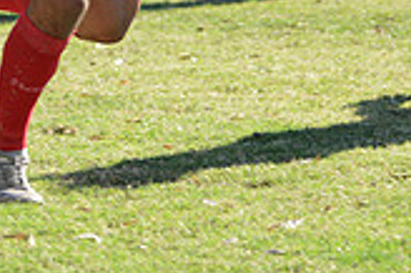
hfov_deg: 4.0
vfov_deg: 2.7
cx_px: 138
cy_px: -184
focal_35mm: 513
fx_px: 5851
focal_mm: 145
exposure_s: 1/800
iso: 400
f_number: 4
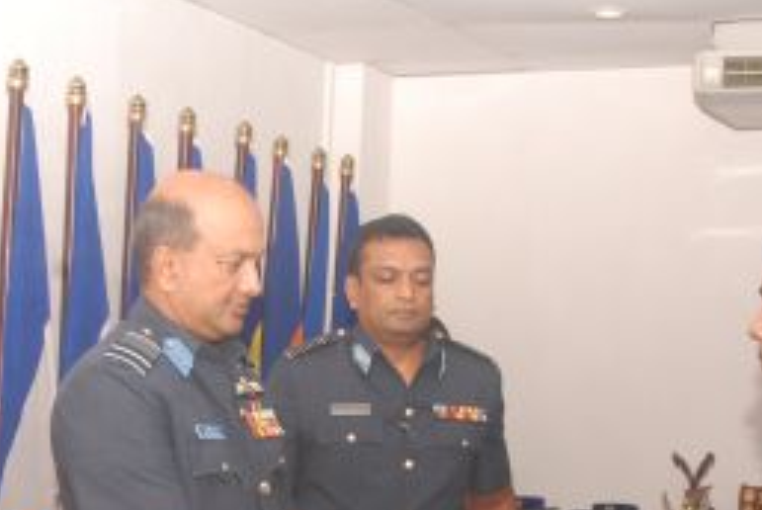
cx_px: 276
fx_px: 1632
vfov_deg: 17.2
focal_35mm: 77
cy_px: 560
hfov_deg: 26.2
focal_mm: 22
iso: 400
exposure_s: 1/100
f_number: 5.6
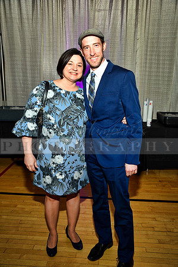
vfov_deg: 60.3
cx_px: 89
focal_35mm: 31
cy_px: 134
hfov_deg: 42.3
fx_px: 230
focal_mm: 31
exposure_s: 1/60
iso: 200
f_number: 5
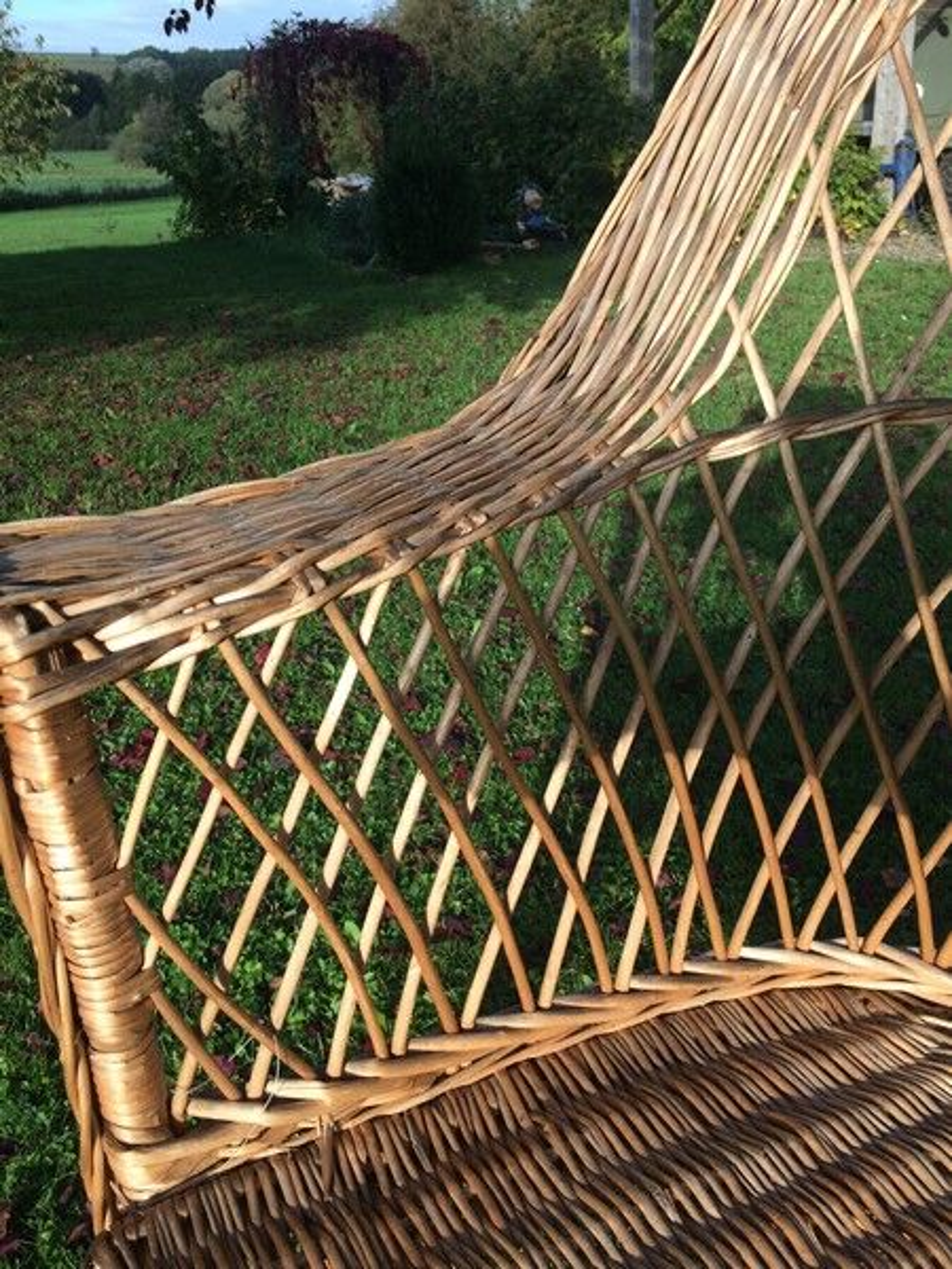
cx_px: 476
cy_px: 634
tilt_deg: -27.2
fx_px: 1063
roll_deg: +1.5
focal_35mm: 29
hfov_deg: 48.2
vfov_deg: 61.7
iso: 32
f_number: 2.2
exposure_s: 1/695
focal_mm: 4.15
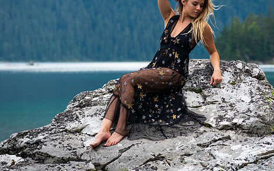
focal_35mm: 159
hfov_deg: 13.2
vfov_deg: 8.2
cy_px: 75
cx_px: 172
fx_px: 1187
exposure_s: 1/400
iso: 200
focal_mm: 112
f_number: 5
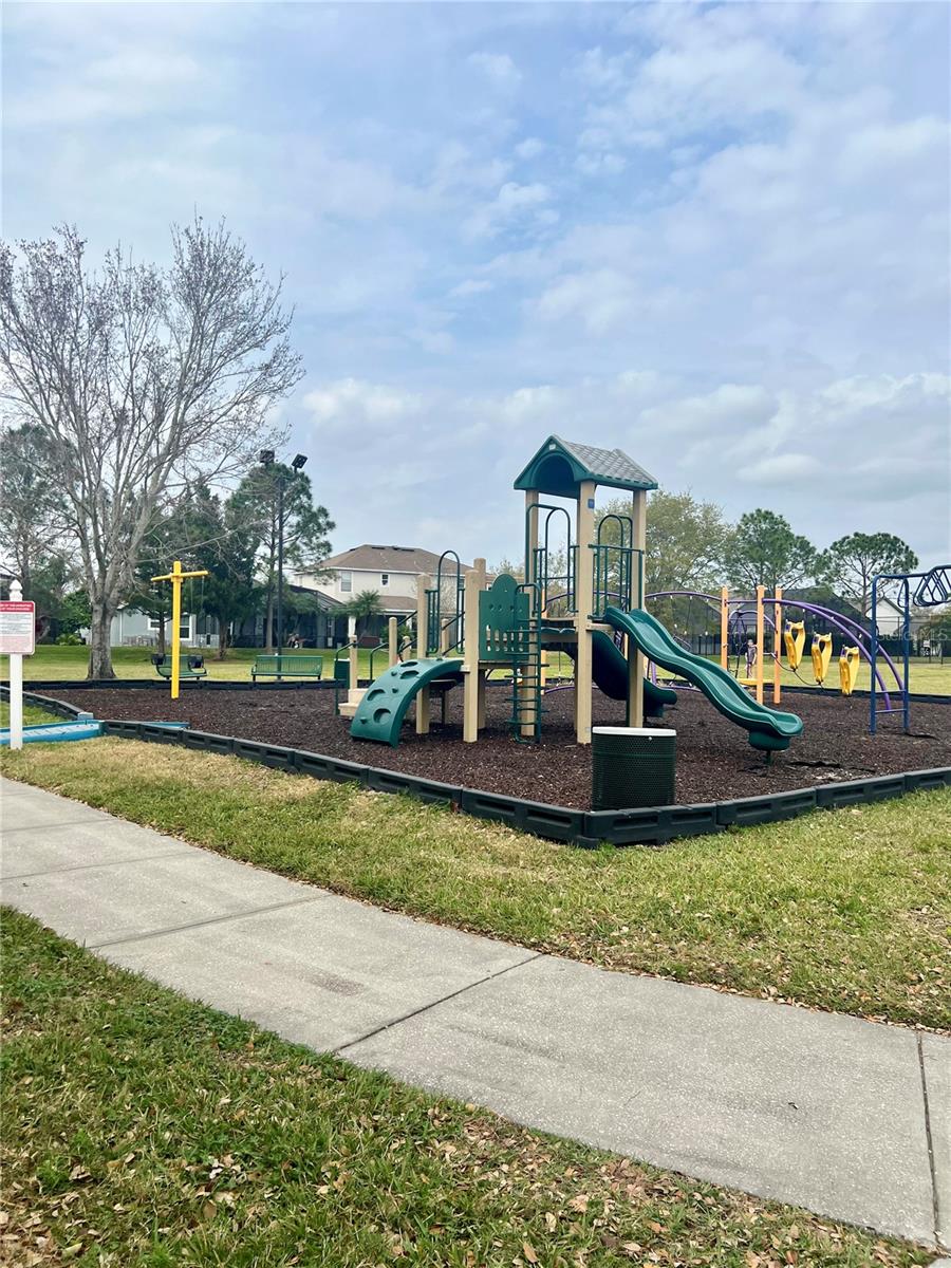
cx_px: 476
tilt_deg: +0.7
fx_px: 952
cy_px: 634
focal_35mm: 26
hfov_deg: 53.1
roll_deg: -0.3
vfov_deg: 67.3
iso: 50
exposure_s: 1/5882
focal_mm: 5.7
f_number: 1.5
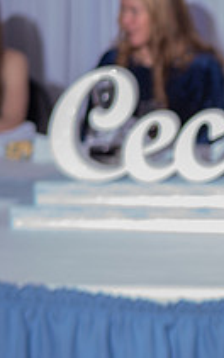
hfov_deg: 8.6
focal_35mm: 146
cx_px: 411
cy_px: 98
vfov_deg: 14.3
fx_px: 1425
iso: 100
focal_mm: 25
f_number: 1.7
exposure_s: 1/250
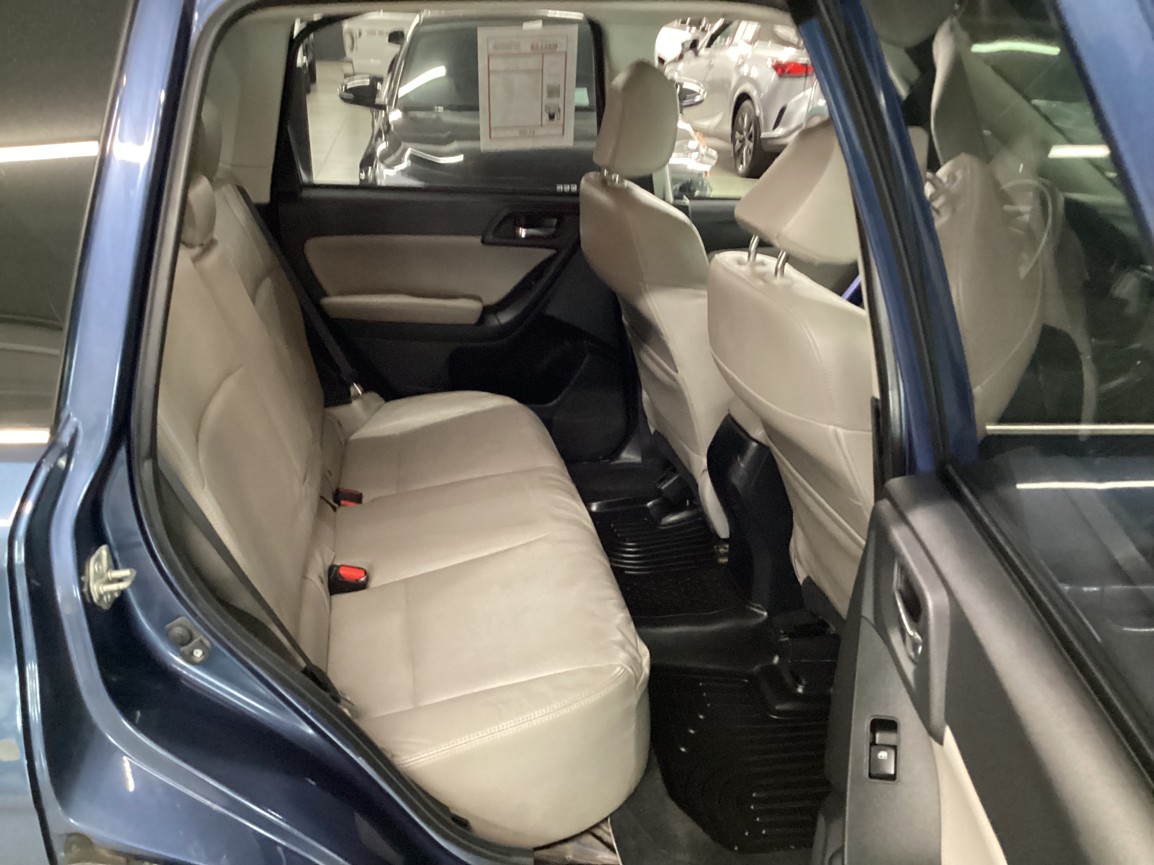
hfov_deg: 58.4
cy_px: 432
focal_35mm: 31
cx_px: 577
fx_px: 1033
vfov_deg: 45.4
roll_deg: -0.6
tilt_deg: -23.7
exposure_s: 1/24
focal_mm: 3.3
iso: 640
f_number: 2.4
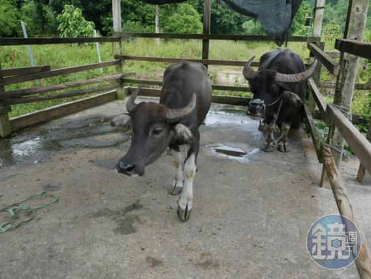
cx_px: 186
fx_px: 322
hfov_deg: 60.0
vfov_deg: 46.8
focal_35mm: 30
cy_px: 140
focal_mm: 15
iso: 200
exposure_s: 1/500
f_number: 3.5
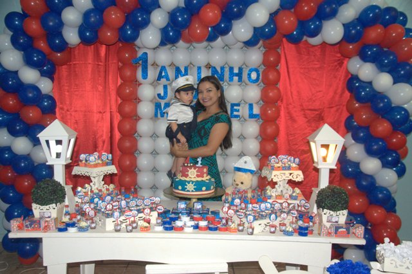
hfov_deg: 51.3
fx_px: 429
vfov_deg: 35.5
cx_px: 206
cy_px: 137
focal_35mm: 38
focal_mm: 25
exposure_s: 1/60
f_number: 4
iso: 800
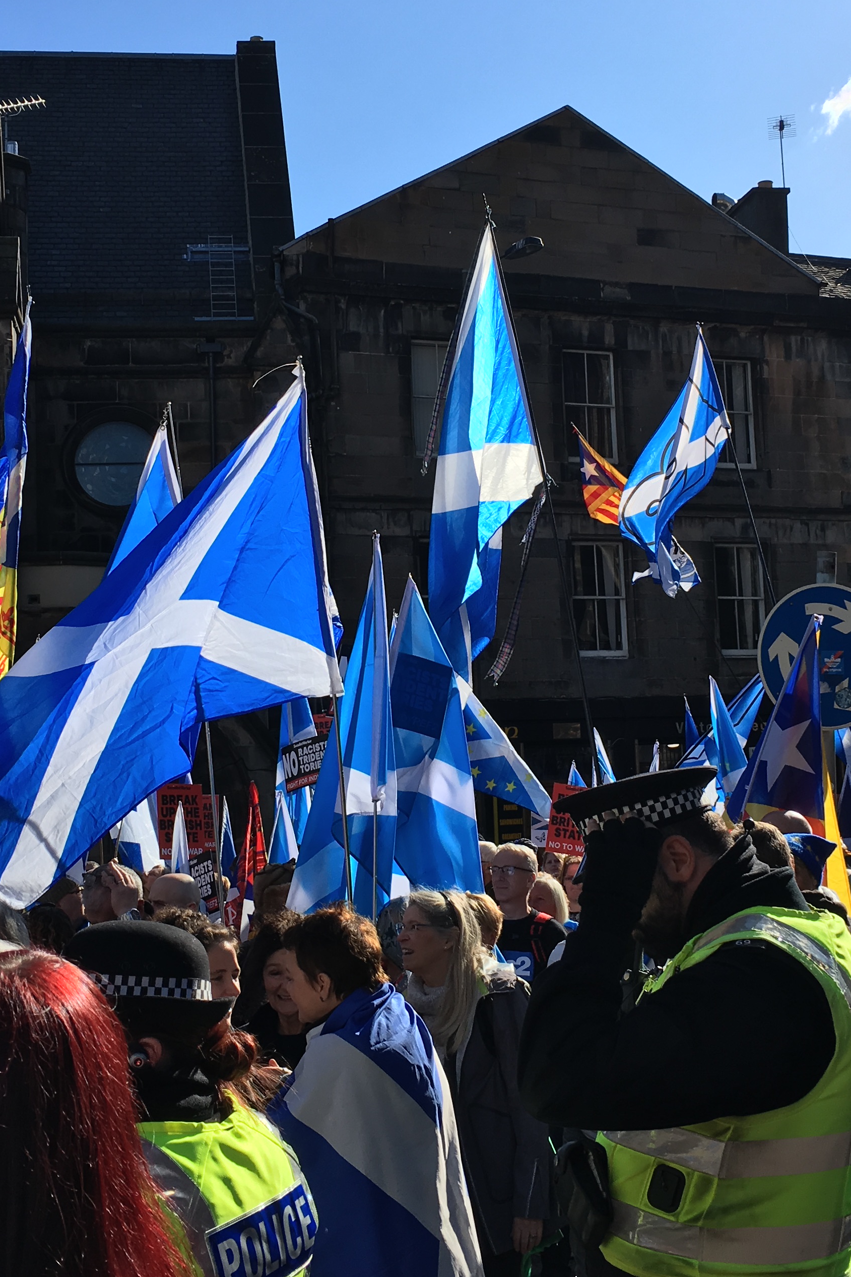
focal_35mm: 48
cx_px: 394
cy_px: 569
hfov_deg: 28.1
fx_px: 1702
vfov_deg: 41.1
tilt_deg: +6.0
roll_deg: +3.0
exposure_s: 1/1508
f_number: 2.2
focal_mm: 4.15
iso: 25
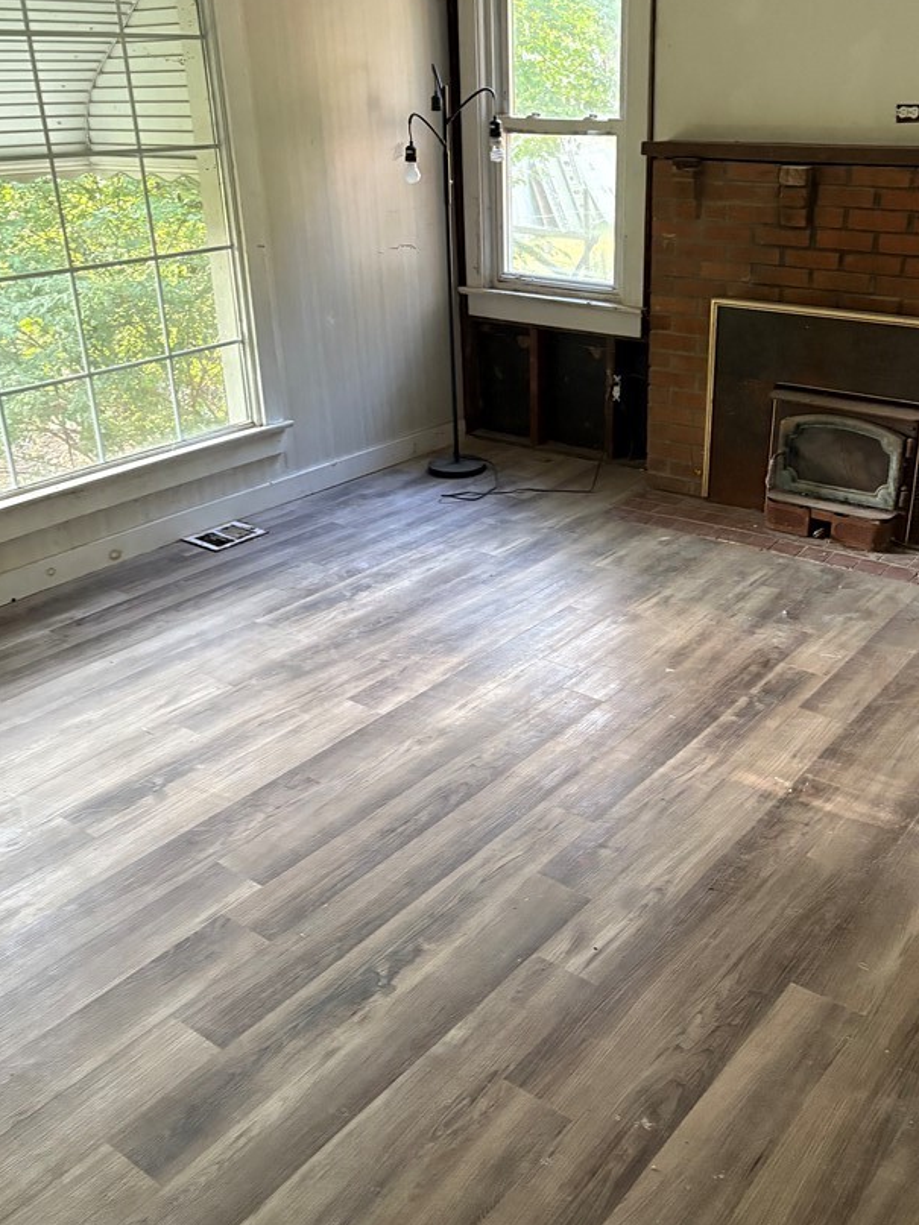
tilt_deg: -21.1
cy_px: 610
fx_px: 1168
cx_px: 554
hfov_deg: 42.7
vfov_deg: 55.4
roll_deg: +0.9
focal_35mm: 33
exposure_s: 1/47
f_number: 1.6
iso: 500
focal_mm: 5.96
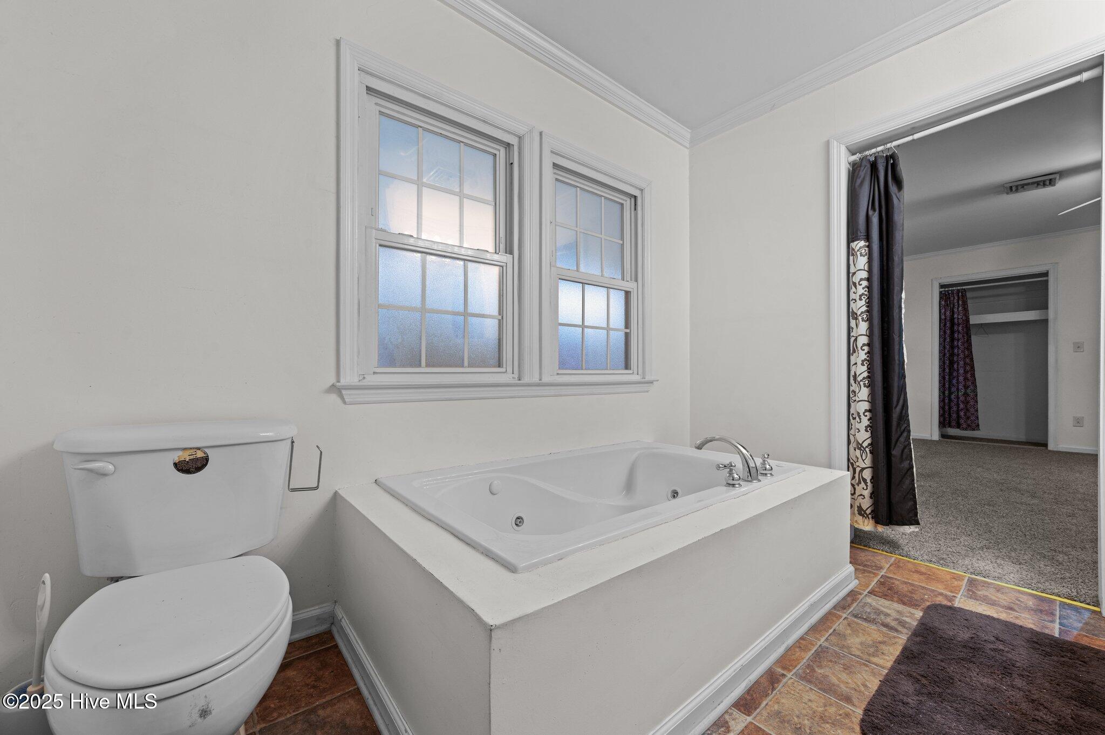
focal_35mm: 14
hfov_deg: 104.3
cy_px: 368
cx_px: 552
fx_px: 429
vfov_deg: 81.1
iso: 250
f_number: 8
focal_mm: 14
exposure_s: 1/2.5
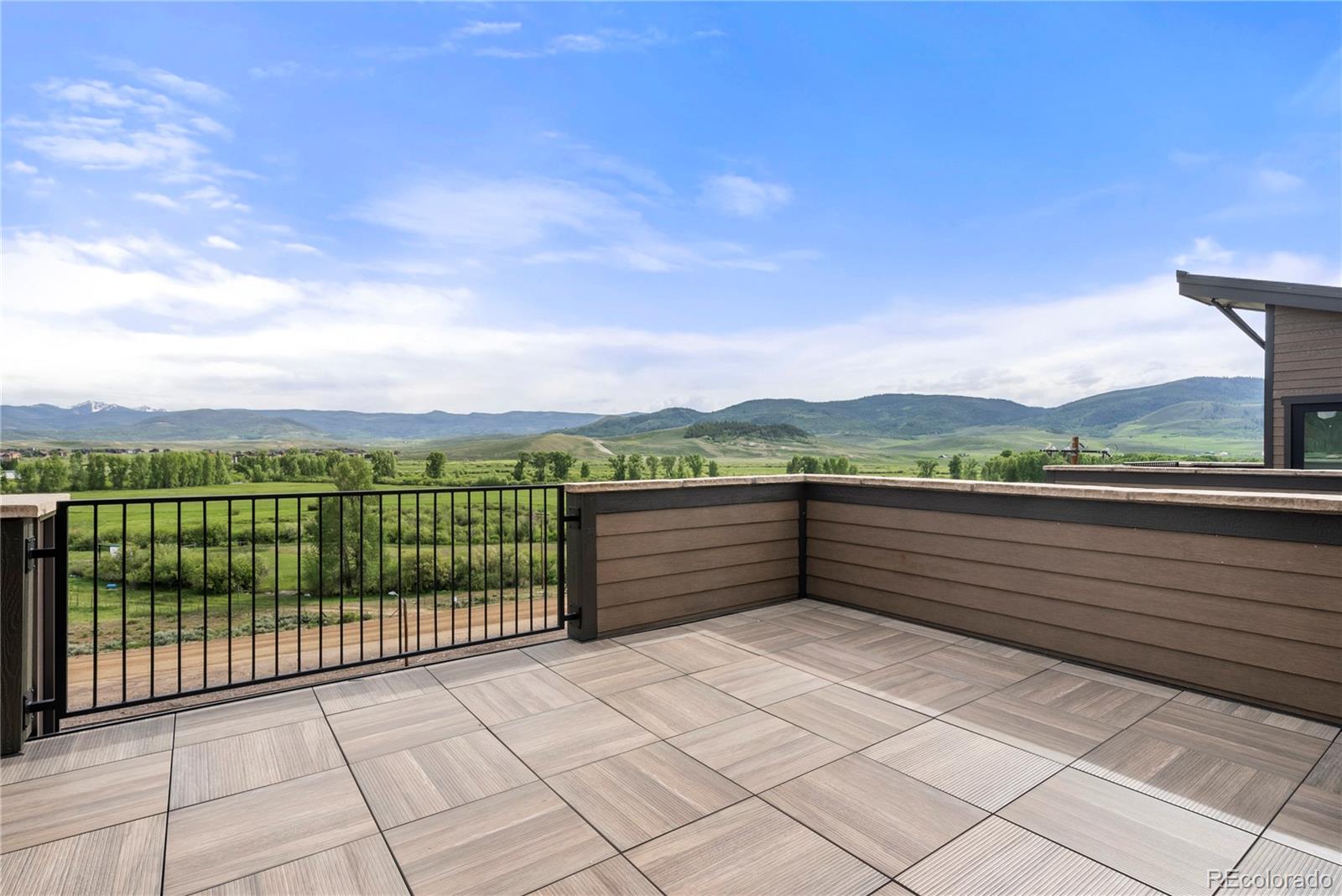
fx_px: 597
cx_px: 671
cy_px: 448
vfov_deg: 73.8
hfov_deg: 96.7
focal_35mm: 16
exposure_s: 1/125
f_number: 10
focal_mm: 16
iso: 100
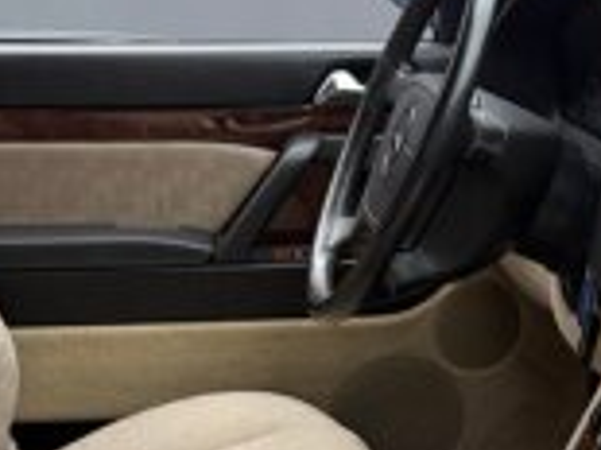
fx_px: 1717
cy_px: 636
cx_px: 271
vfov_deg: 14.1
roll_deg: +2.1
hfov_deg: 19.8
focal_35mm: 99
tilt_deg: -26.1
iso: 250
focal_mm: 6.76
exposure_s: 1/47
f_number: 1.78
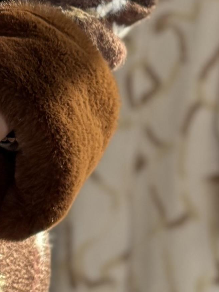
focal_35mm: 170
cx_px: -196
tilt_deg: -8.5
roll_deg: -1.2
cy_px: 59
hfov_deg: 8.4
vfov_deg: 11.6
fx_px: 1435
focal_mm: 5.96
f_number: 1.6
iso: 125
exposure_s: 1/76
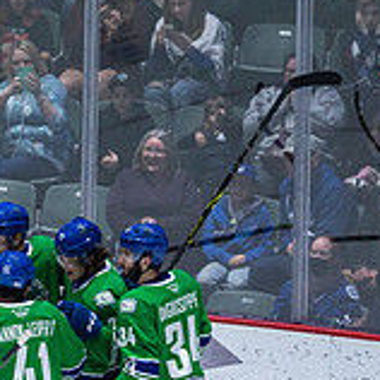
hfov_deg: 2.8
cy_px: 451
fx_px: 7762
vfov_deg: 2.8
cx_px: -5
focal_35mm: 625
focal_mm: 200
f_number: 2.8
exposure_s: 1/1250
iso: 1250
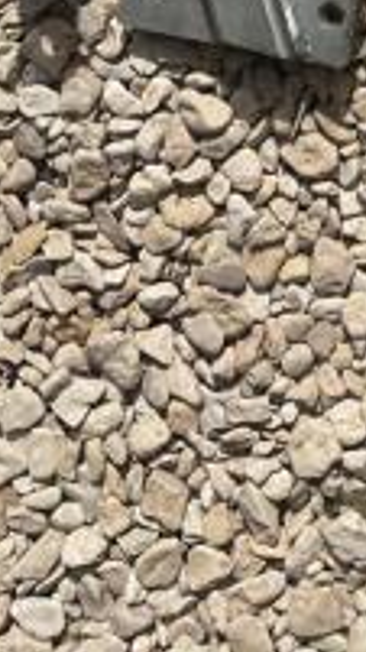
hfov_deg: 13.6
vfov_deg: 22.6
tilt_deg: -84.5
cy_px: -193
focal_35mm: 84
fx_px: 1450
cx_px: 528
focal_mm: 3
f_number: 1.8
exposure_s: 1/2959
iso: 16
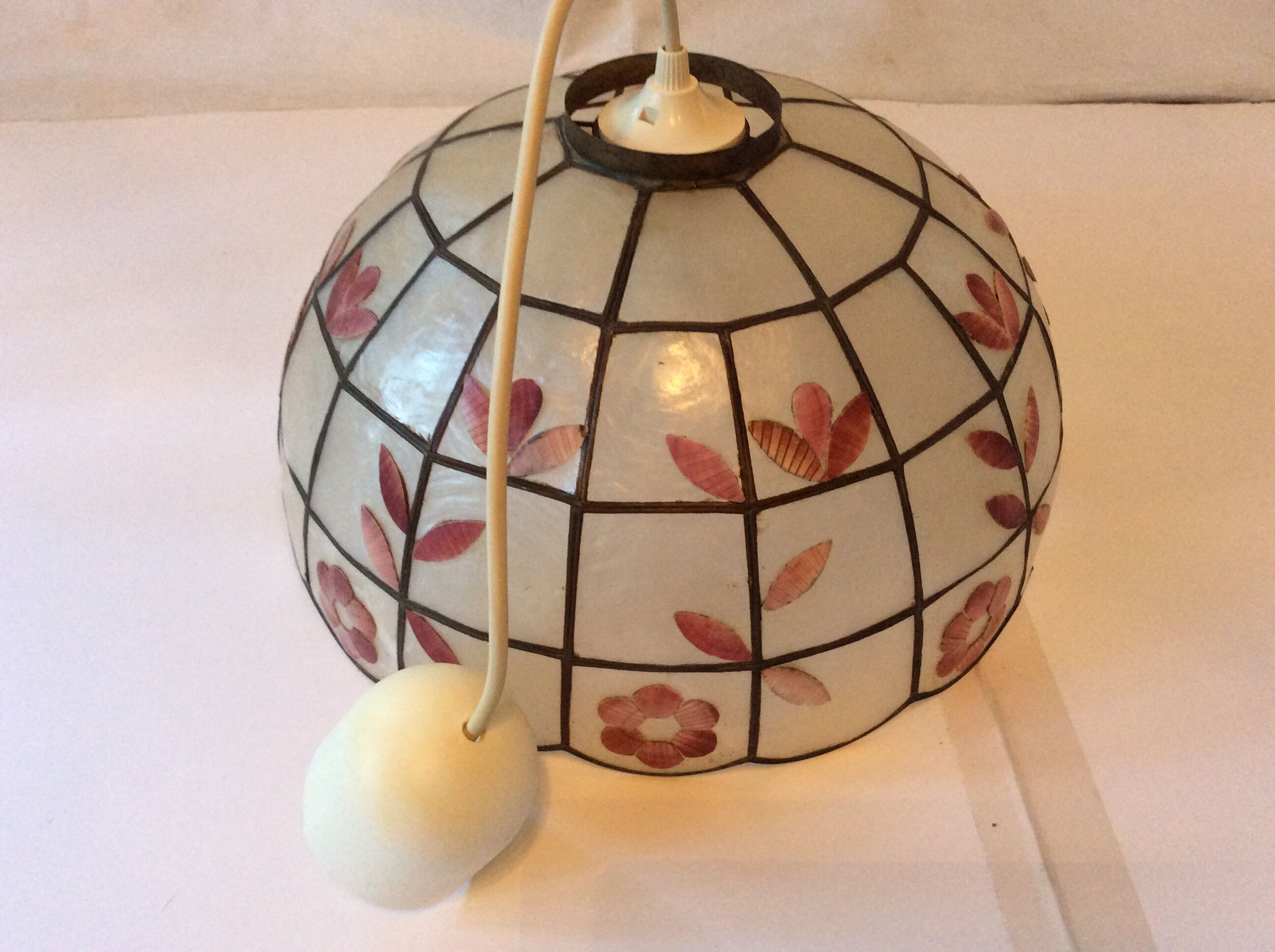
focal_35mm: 32
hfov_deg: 56.9
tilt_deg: -45.7
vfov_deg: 44.1
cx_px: 638
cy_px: 476
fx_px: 1177
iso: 160
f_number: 2.4
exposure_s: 1/25
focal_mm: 3.3
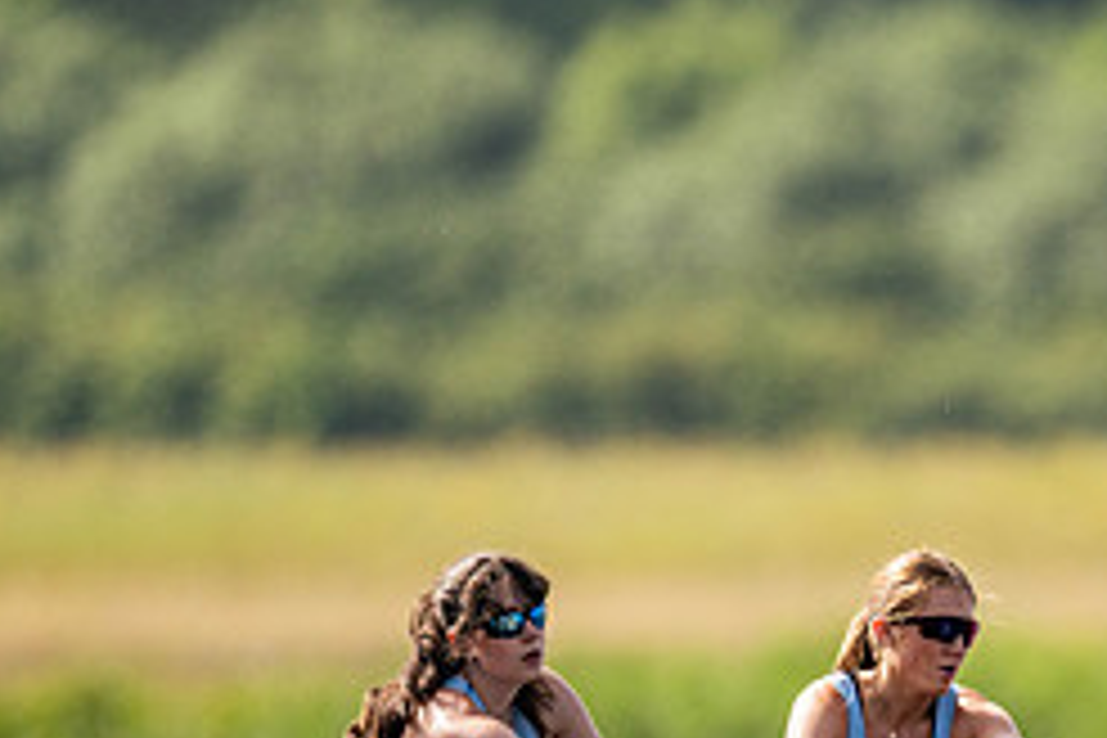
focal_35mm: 1417
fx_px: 43569
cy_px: 817
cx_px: 1184
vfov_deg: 1.0
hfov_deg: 1.5
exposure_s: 1/2500
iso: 160
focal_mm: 600
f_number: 4
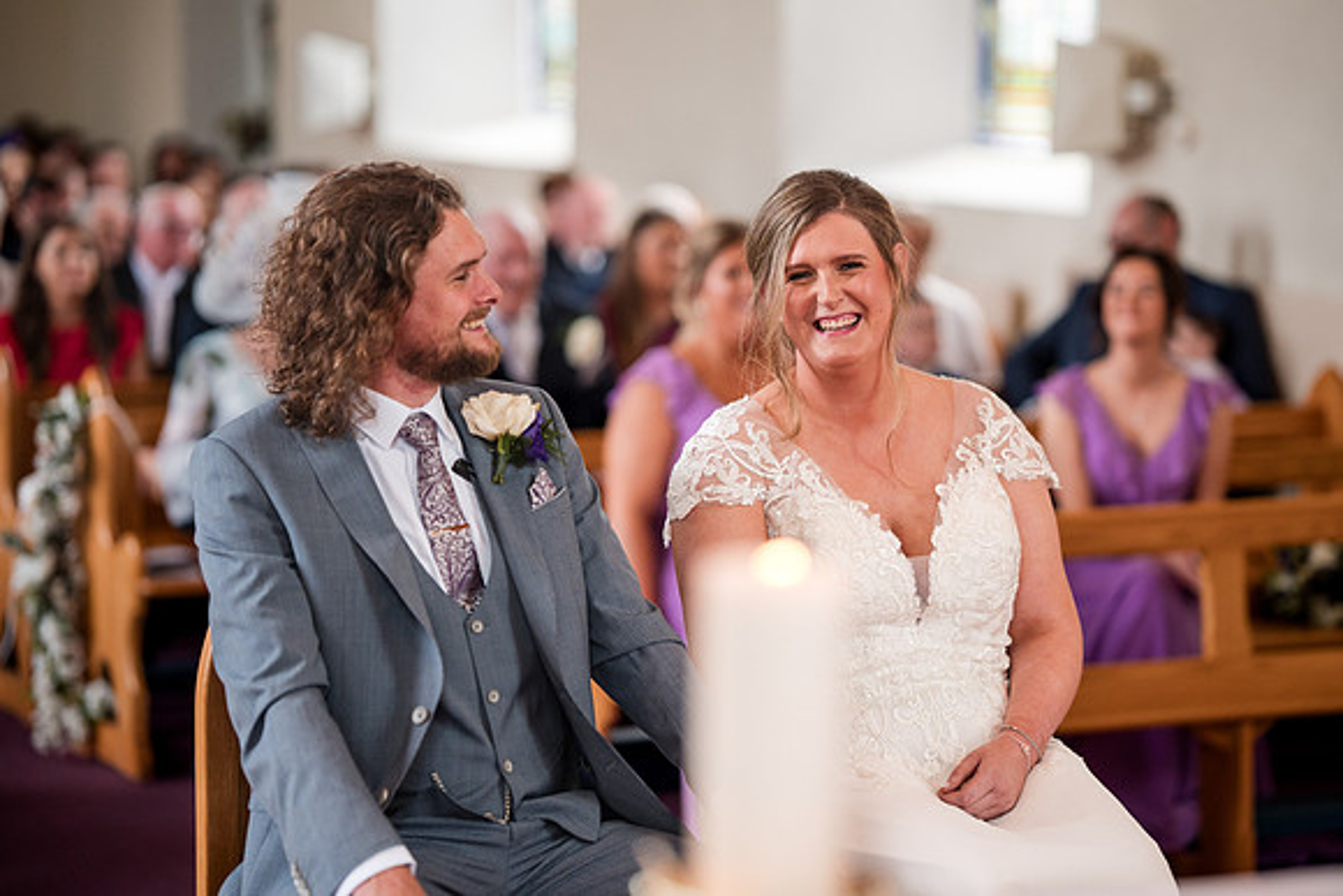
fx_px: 3505
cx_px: 742
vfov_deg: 14.6
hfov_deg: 21.7
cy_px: 401
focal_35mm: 94
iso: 640
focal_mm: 85
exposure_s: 1/500
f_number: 1.4
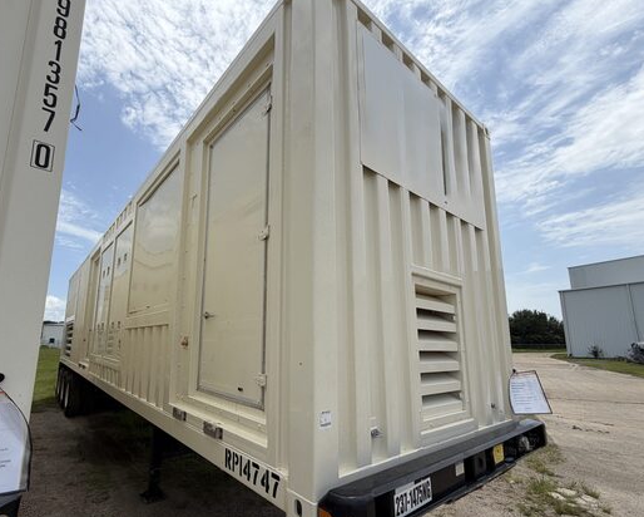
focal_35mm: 17
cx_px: 266
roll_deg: +0.5
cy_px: 291
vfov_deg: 76.7
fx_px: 324
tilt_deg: +12.7
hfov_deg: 88.7
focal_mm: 2.22
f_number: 2.2
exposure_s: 1/1167
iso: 20
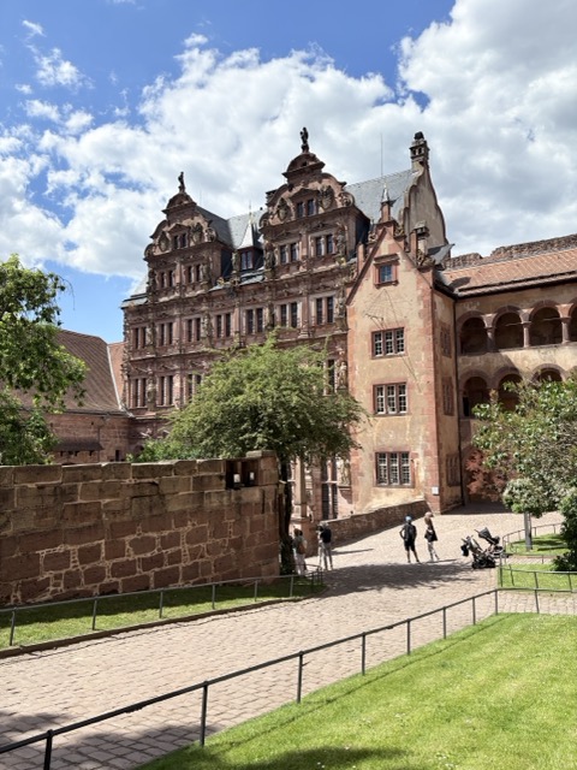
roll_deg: +1.4
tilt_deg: +6.7
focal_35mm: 26
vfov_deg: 67.3
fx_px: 578
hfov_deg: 53.1
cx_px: 288
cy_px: 385
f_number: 1.6
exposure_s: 1/3831
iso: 50
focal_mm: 5.96
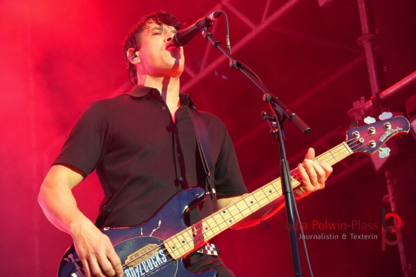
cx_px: 208
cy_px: 138
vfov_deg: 13.2
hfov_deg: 19.7
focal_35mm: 104
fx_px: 1196
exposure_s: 1/160
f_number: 5
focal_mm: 69
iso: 5000
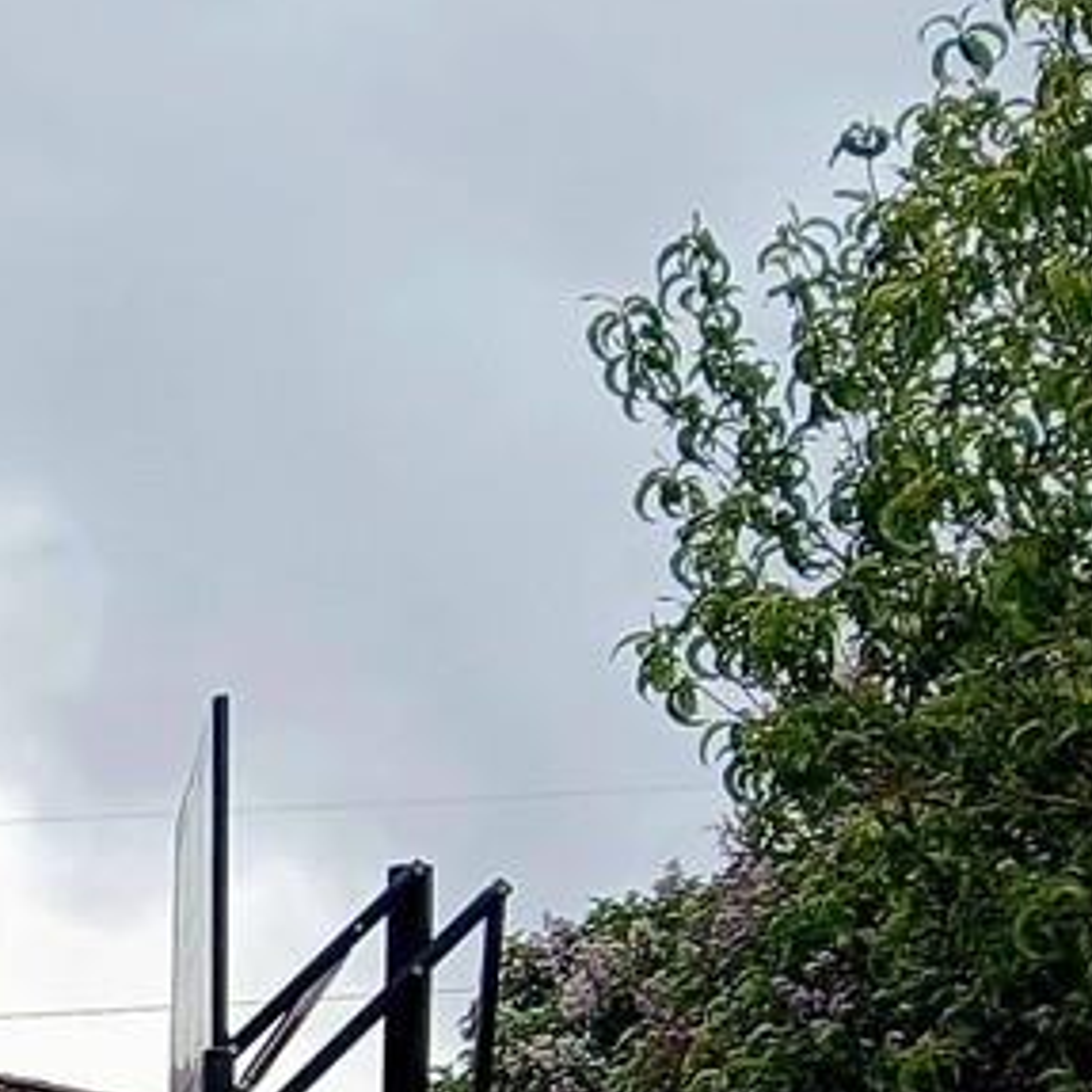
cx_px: -1297
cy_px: 1526
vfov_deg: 13.0
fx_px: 4568
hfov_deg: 11.8
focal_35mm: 128
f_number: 1.8
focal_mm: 3.98
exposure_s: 1/400
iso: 20
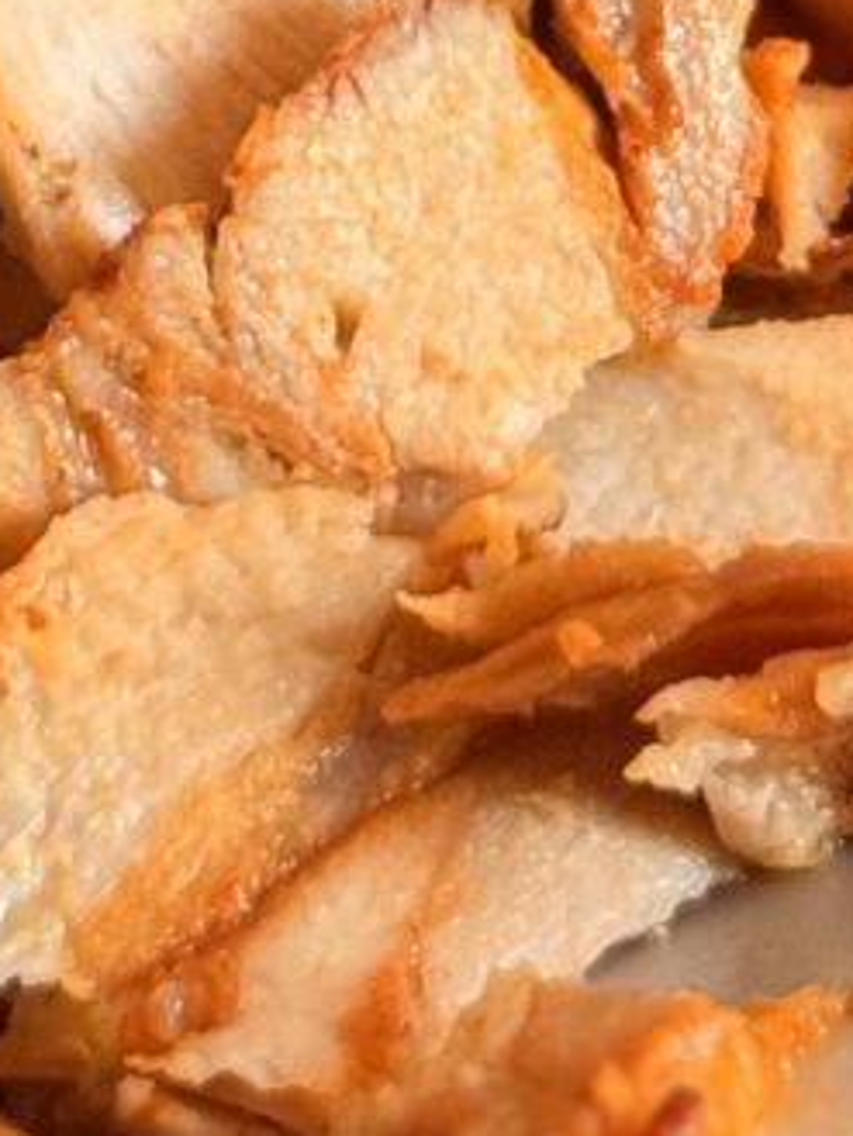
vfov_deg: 6.6
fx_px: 9194
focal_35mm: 280
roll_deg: +4.8
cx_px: 45
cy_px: -1785
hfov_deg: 5.3
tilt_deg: -25.4
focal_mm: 6.76
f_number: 1.78
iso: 100
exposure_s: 1/121
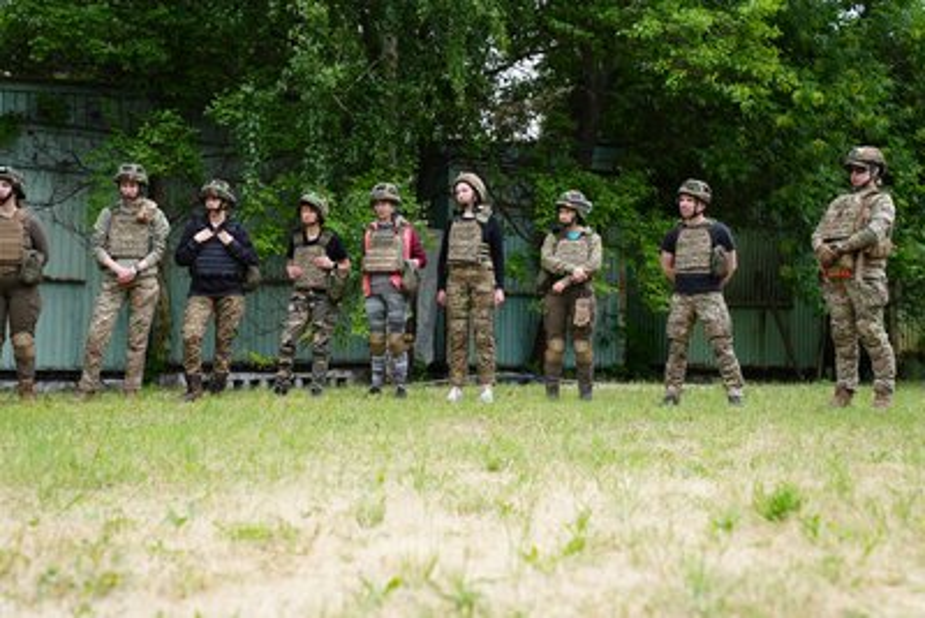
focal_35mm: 60
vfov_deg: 22.6
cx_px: 462
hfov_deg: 33.4
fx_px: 1542
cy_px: 309
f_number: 4.5
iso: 80
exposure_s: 1/60
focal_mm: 60
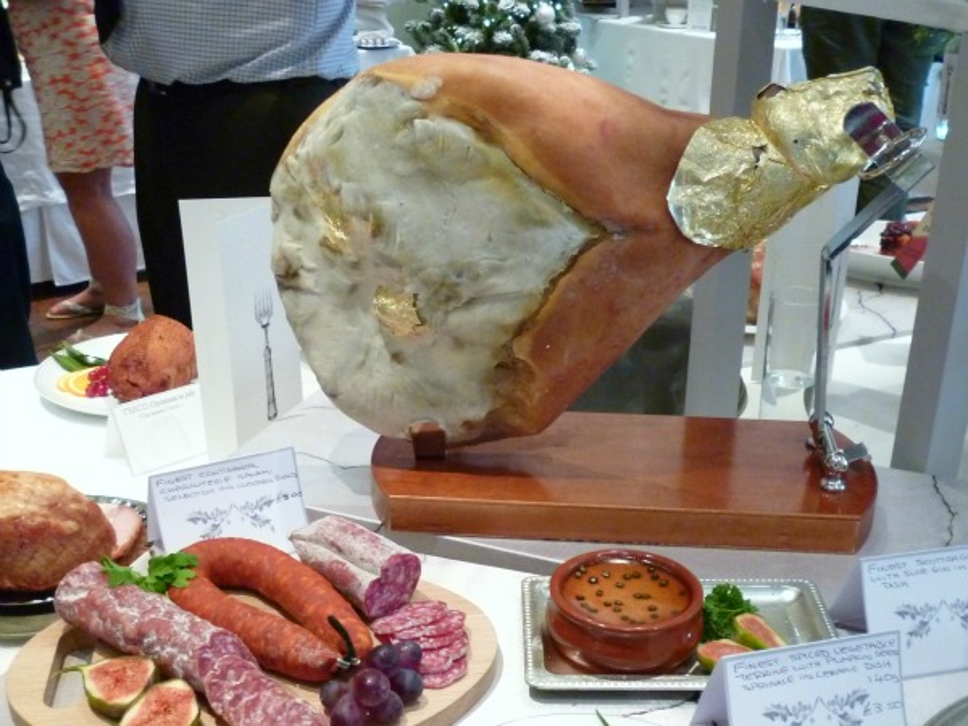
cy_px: 363
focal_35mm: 28
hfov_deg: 63.4
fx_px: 783
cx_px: 484
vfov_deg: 49.7
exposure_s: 1/20
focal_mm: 5
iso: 400
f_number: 3.1
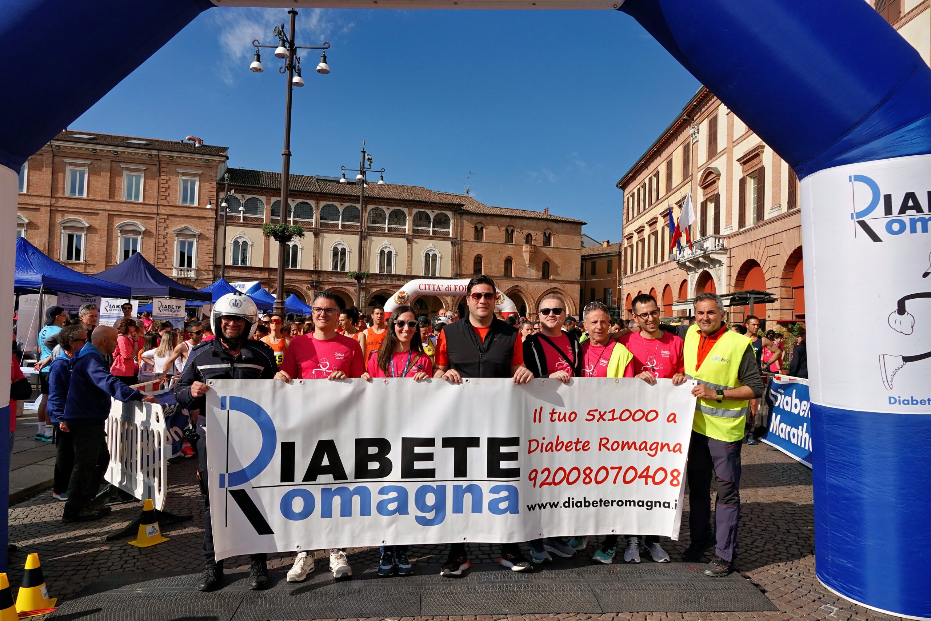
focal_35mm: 24
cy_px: 310
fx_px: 621
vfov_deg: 53.1
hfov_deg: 73.7
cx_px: 466
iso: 200
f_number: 5.6
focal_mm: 8.8
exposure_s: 1/1600
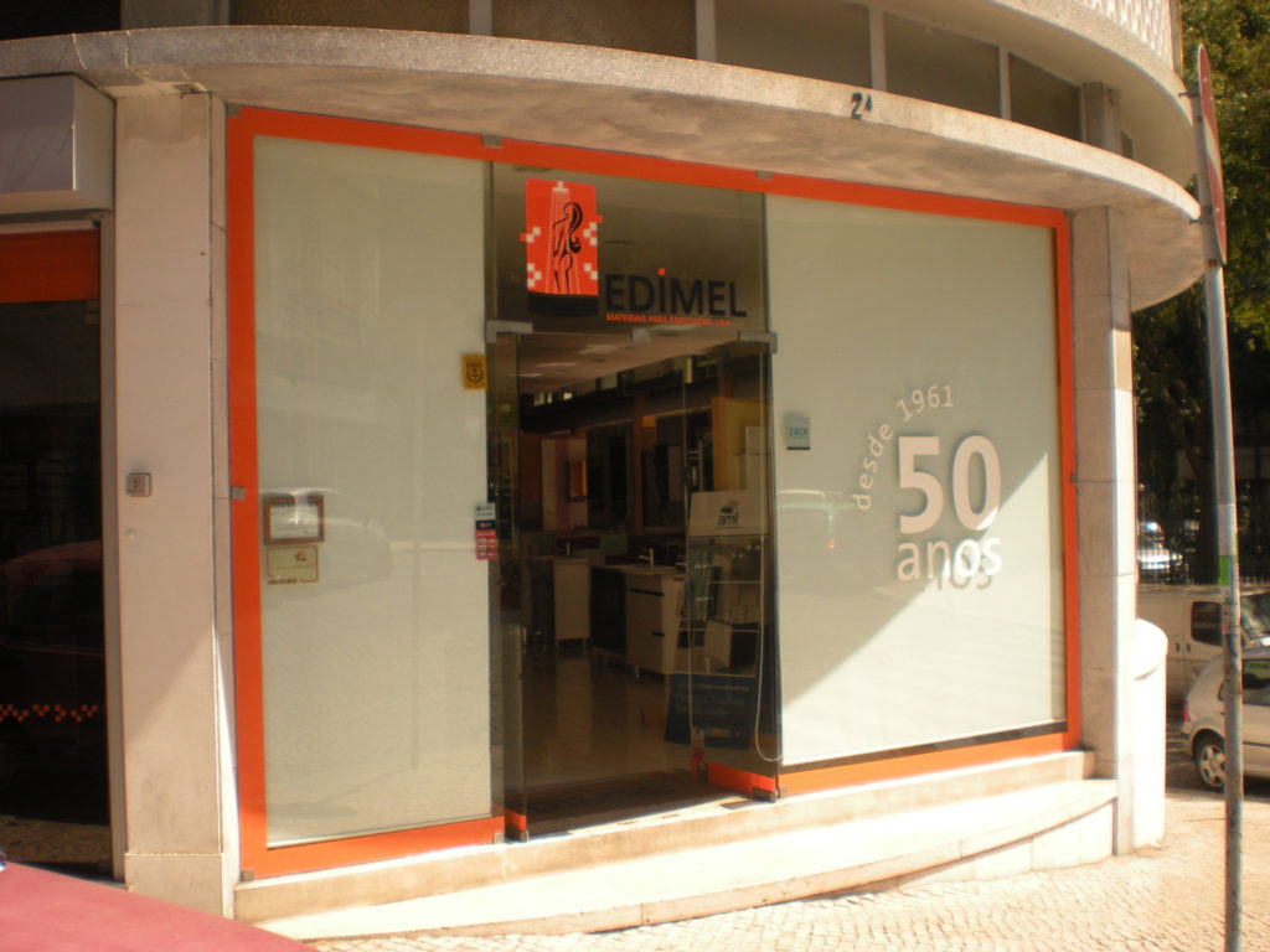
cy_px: 476
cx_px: 635
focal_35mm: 38
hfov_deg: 49.0
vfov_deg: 37.7
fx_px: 1394
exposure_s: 1/393
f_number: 4.6
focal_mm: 6.3
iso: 89
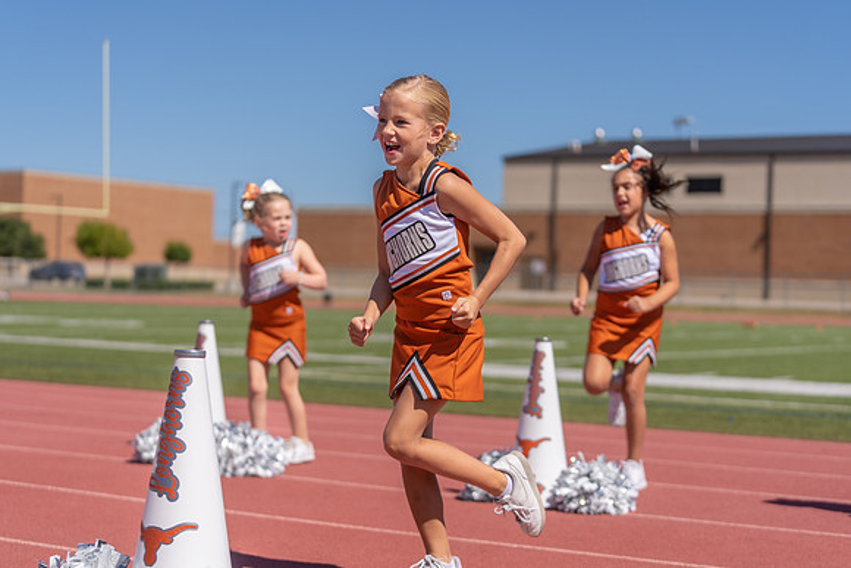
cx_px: 426
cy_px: 284
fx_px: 1655
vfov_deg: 19.5
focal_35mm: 70
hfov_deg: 28.8
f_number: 2.8
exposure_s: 1/3200
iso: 100
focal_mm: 70
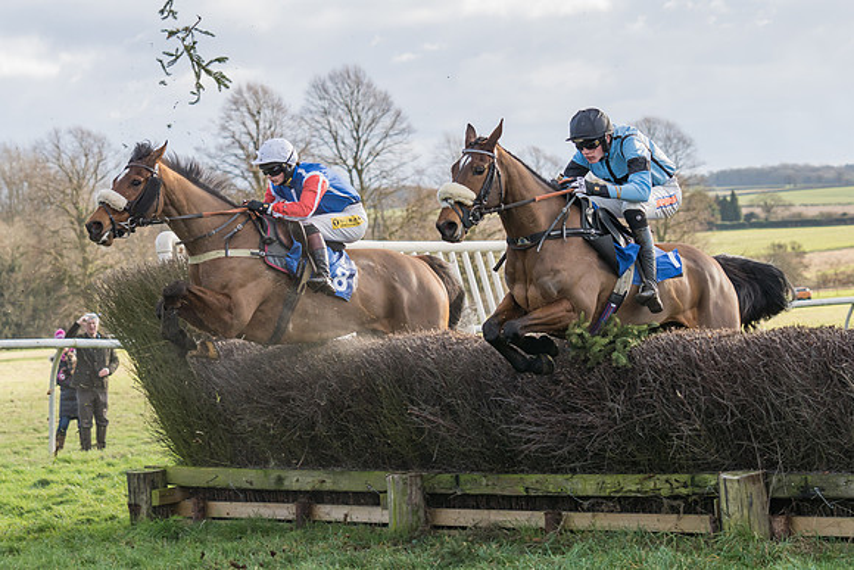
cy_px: 288
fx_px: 2574
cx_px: 533
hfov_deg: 18.8
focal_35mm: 108
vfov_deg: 12.6
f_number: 4
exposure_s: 1/1250
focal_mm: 70
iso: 400
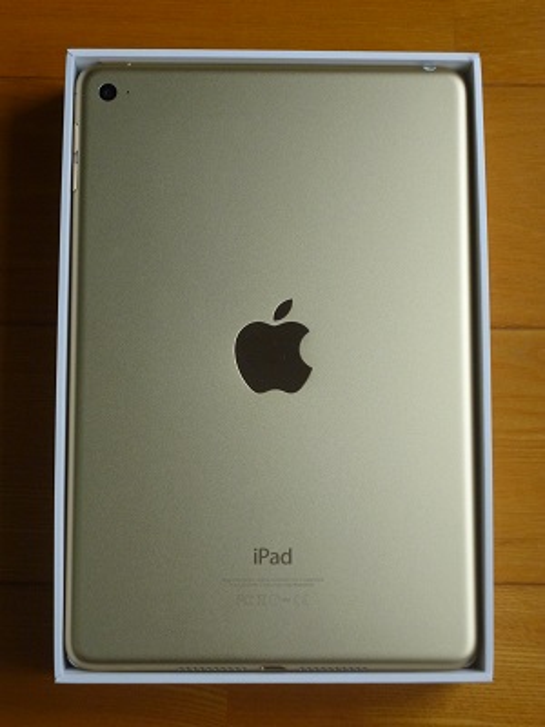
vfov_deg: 25.0
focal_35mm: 78
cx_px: 272
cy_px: 364
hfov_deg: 18.9
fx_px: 1637
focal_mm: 13.9
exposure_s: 1/100
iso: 250
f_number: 5.4
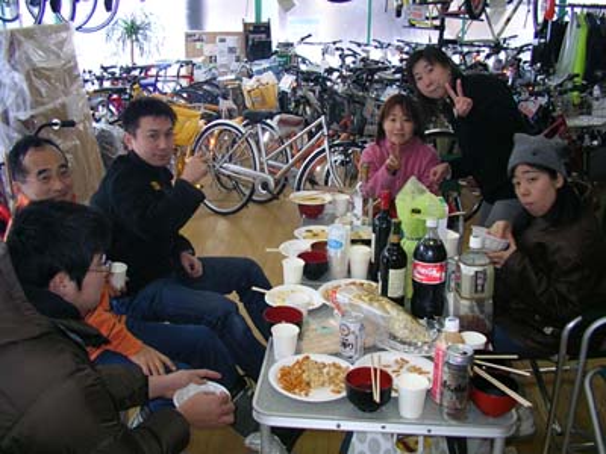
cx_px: 303
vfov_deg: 37.7
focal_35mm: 38
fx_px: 665
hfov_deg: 49.0
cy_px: 227
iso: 100
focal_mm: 6
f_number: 2.9
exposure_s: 1/31.6
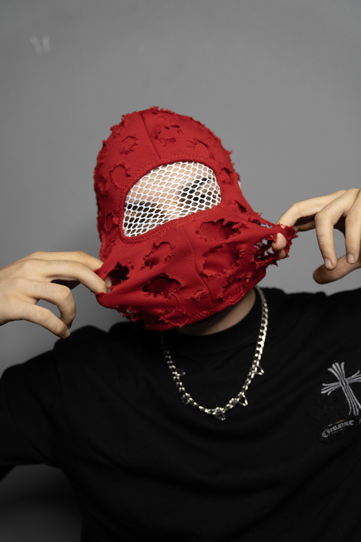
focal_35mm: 39
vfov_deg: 49.6
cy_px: 271
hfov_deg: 34.2
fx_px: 587
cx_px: 180
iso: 2000
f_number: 2.8
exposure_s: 1/160
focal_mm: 39
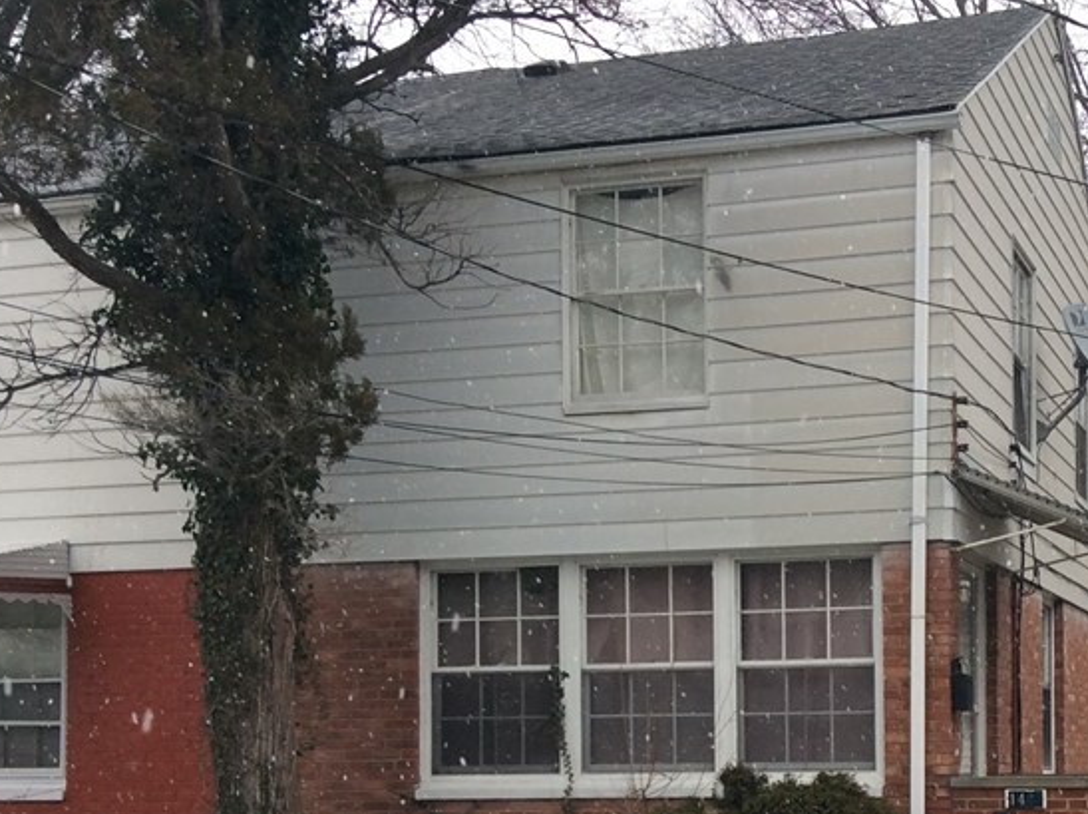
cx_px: 831
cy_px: 683
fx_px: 1884
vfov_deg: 23.9
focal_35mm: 60
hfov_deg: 31.6
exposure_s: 1/178
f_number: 2.4
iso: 32
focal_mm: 3.3
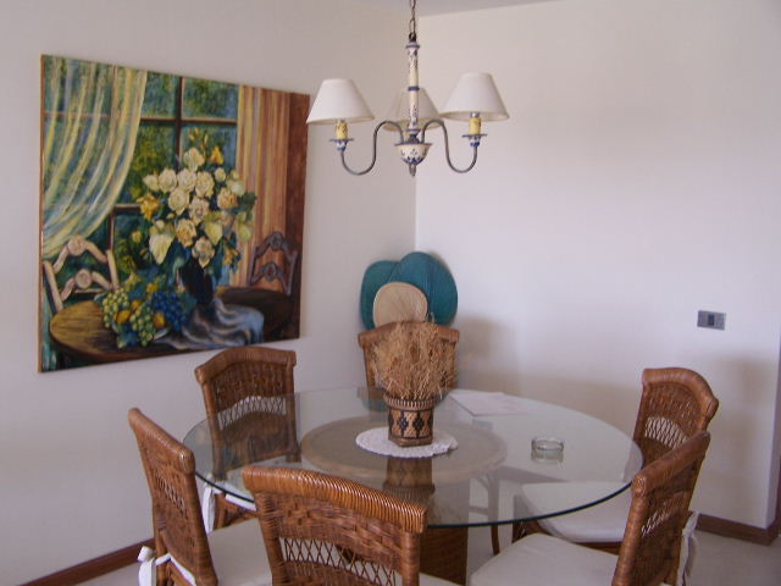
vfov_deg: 37.7
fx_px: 857
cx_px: 390
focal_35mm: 38
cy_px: 293
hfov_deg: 49.0
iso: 100
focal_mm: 6.3
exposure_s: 1/30
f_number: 2.8
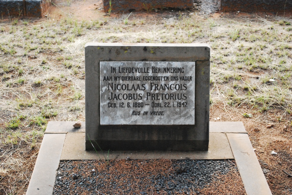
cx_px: 146
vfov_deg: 23.8
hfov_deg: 35.0
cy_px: 98
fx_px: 463
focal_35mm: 57
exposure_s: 1/500
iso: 1600
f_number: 5.3
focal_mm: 38
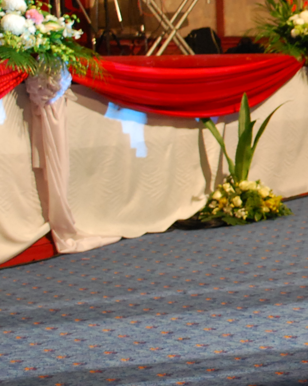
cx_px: 580
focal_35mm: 117
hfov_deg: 12.0
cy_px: 68
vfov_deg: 16.3
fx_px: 1334
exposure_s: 1/10
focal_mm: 26
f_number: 4.5
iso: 800
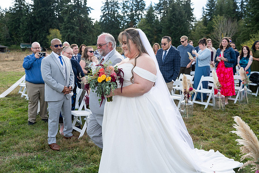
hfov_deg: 54.4
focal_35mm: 35
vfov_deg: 37.9
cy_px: 86
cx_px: 130
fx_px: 252
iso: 400
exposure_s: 1/1000
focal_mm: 35
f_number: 4.5
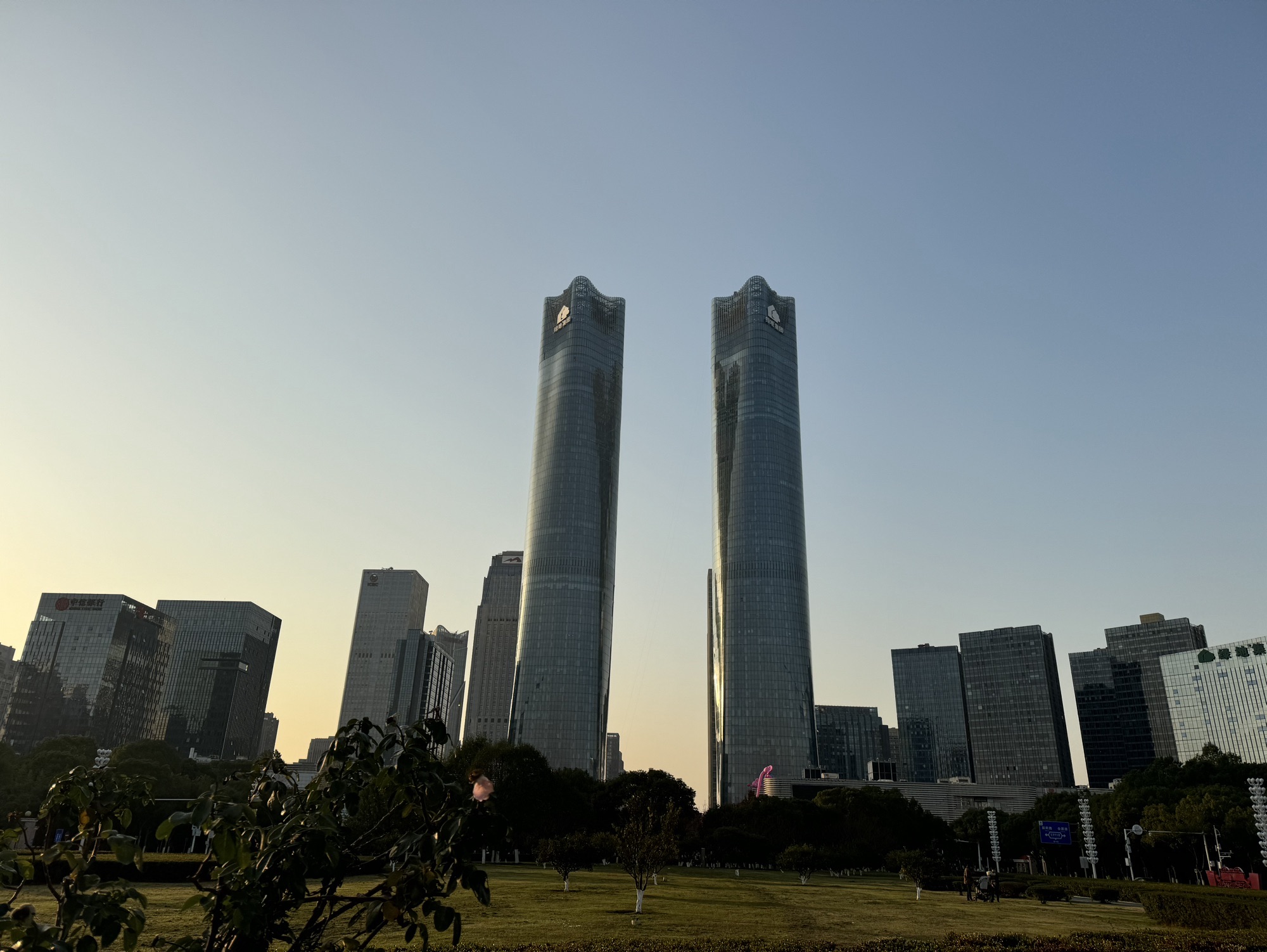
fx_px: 879
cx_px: 634
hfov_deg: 71.6
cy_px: 476
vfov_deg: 56.9
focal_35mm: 24
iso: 80
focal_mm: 6.76
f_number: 1.78
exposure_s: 1/5348
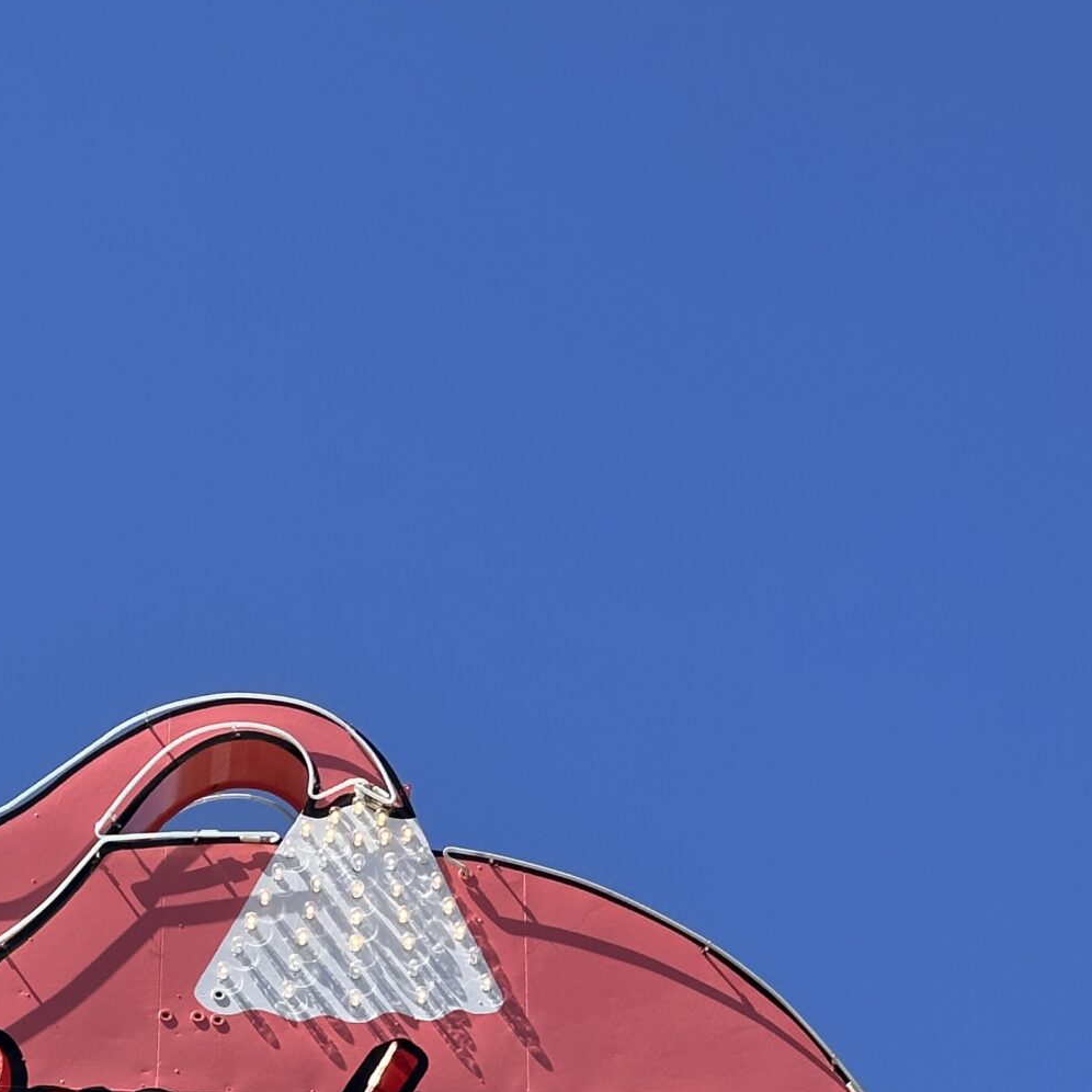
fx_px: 3890
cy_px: 1357
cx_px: 56
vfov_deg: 15.3
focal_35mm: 109
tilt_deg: +29.5
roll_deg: -3.0
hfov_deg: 15.7
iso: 64
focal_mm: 6.86
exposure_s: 1/3257
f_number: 1.78
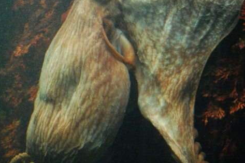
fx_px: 2075
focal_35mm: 305
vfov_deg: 4.5
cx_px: 128
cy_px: 14
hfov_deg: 6.8
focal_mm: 120
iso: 1250
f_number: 4.8
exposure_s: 1/125
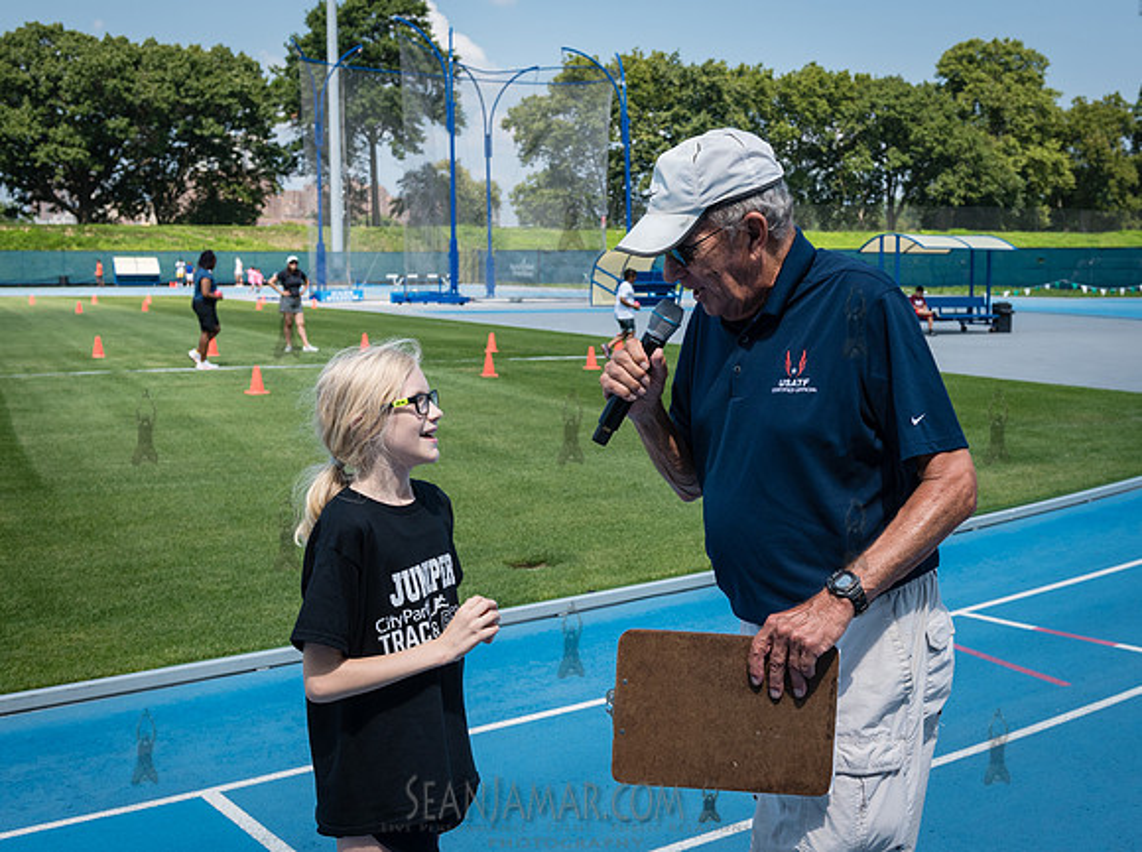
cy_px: 397
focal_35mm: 44
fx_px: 1463
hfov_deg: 42.4
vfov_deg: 32.5
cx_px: 682
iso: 400
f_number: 5.6
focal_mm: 35
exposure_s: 1/1000
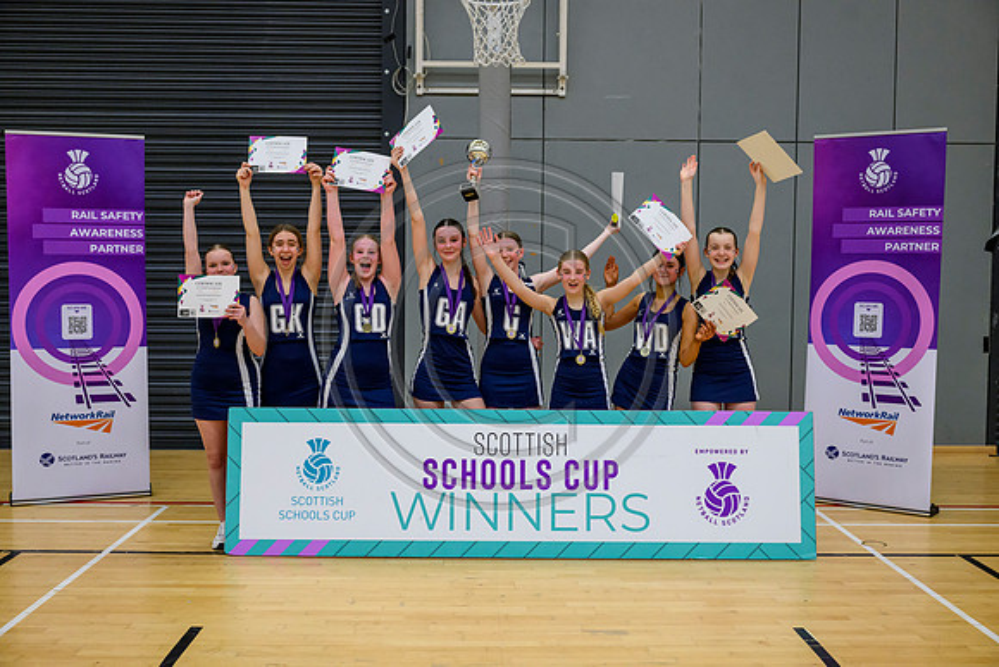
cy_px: 334
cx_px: 500
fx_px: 1110
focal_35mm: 40
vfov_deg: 33.4
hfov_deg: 48.4
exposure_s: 1/800
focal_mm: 40
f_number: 3.5
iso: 5000
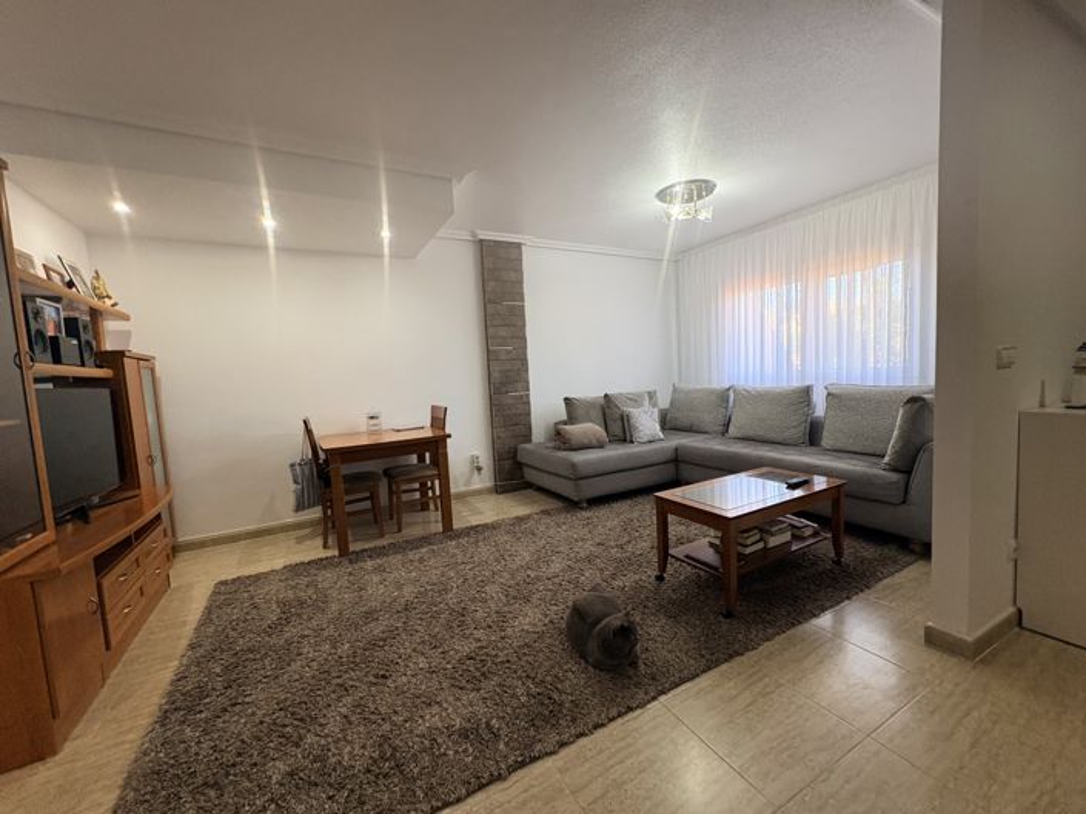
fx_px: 439
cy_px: 407
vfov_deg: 85.6
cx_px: 543
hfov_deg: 102.1
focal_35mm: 14
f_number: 2.2
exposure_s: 1/100
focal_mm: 2.22
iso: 320
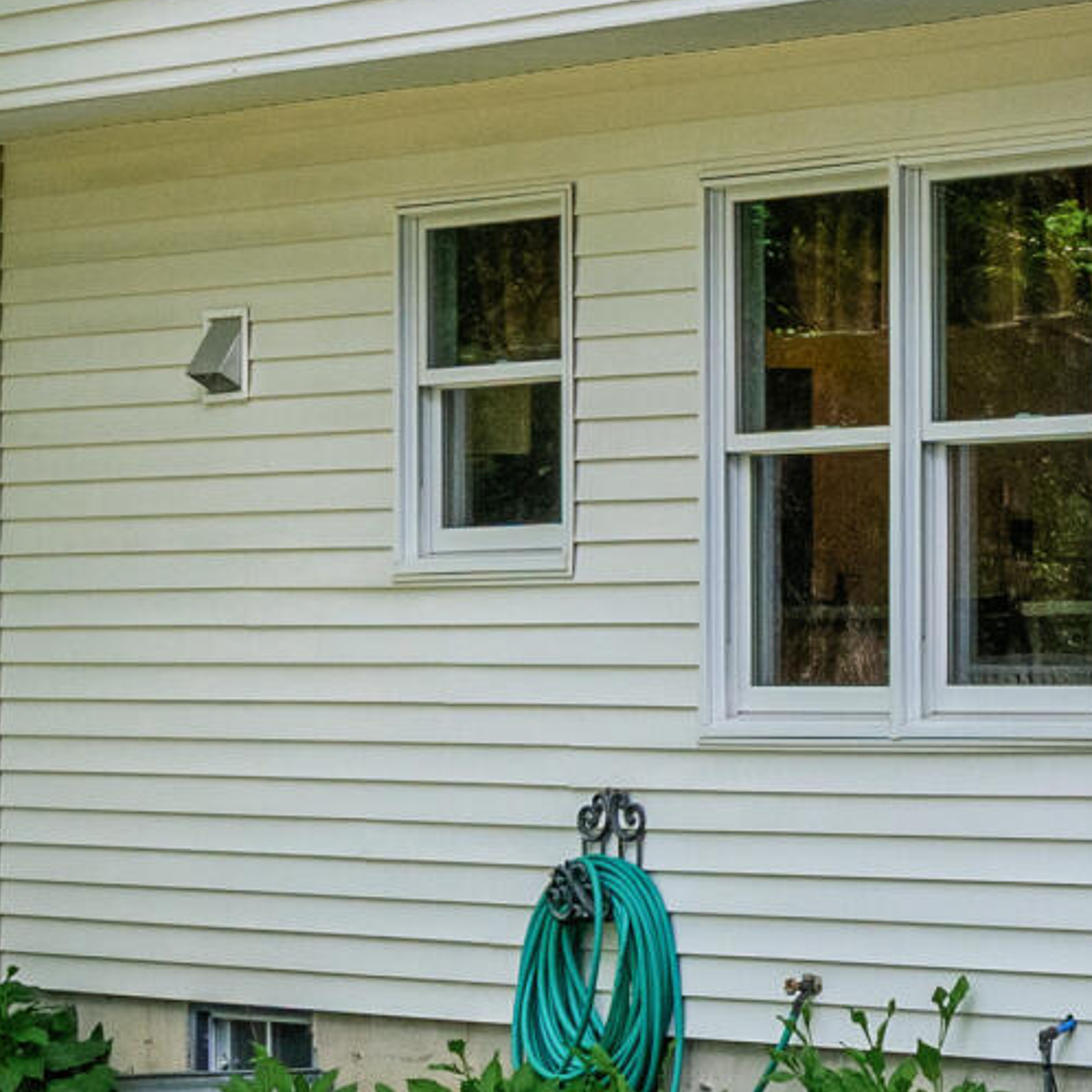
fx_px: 6032
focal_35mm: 169
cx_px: 1743
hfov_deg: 10.0
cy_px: 3
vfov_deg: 10.3
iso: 640
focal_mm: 33
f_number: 8
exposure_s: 1/500
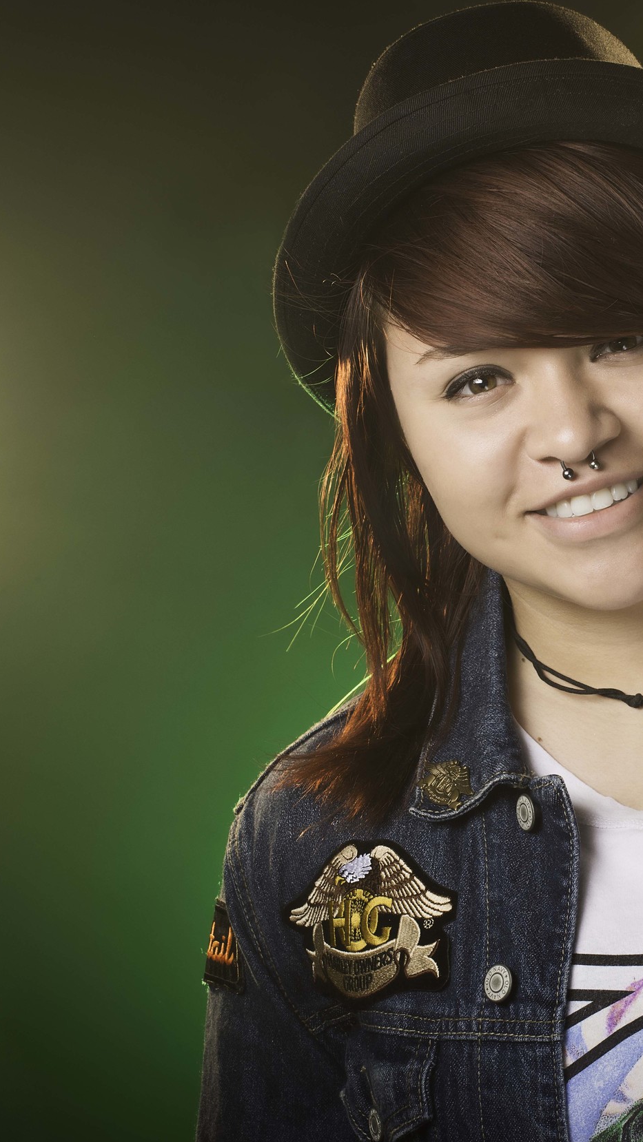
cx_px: 632
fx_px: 2394
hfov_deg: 15.1
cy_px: 570
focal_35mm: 79
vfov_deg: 26.8
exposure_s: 1/200
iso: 100
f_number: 14
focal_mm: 50
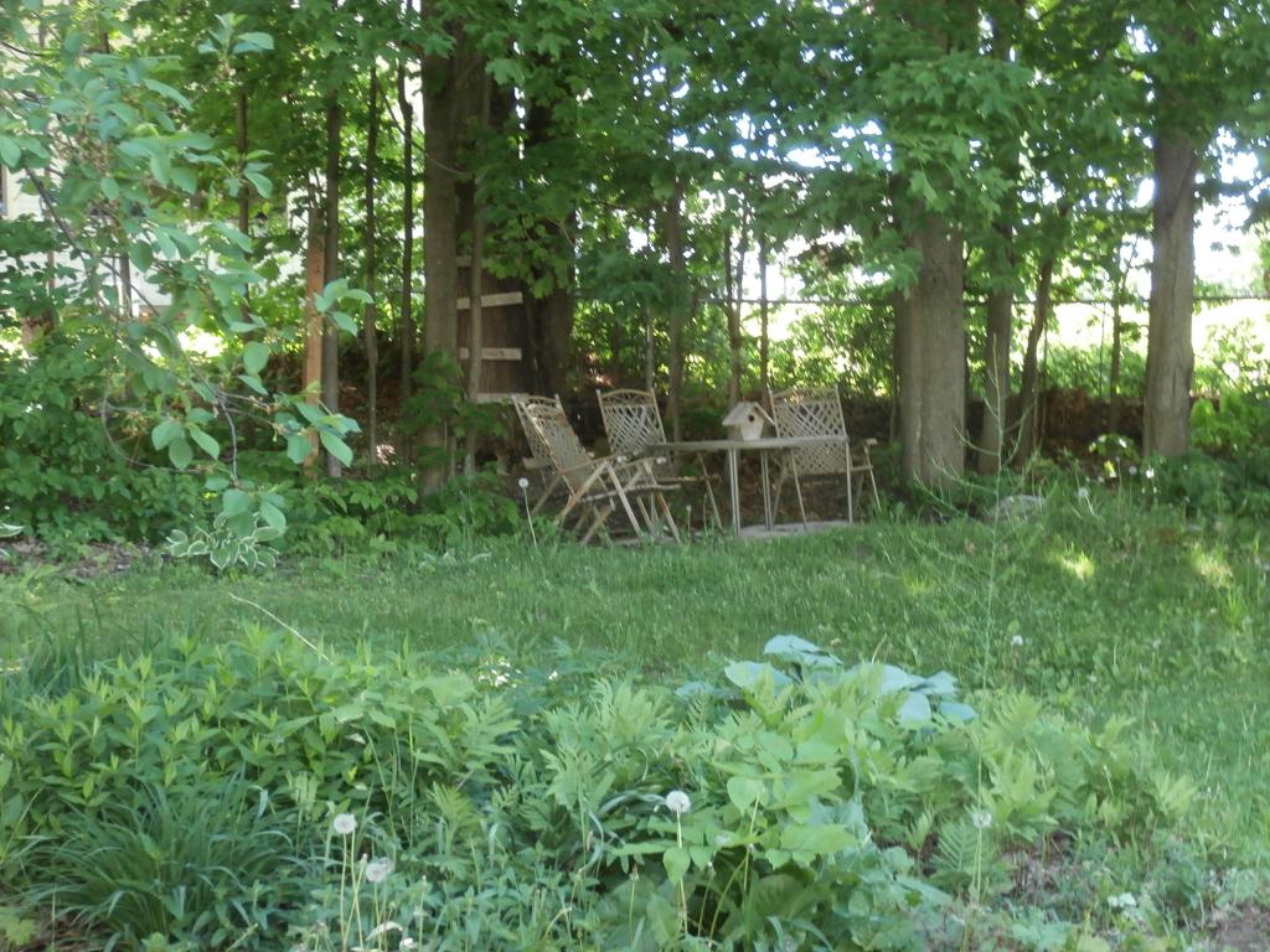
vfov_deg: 21.6
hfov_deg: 28.6
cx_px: 635
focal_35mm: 68
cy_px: 476
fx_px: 2495
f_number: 4.7
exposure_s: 1/40
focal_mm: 12.1
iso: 200
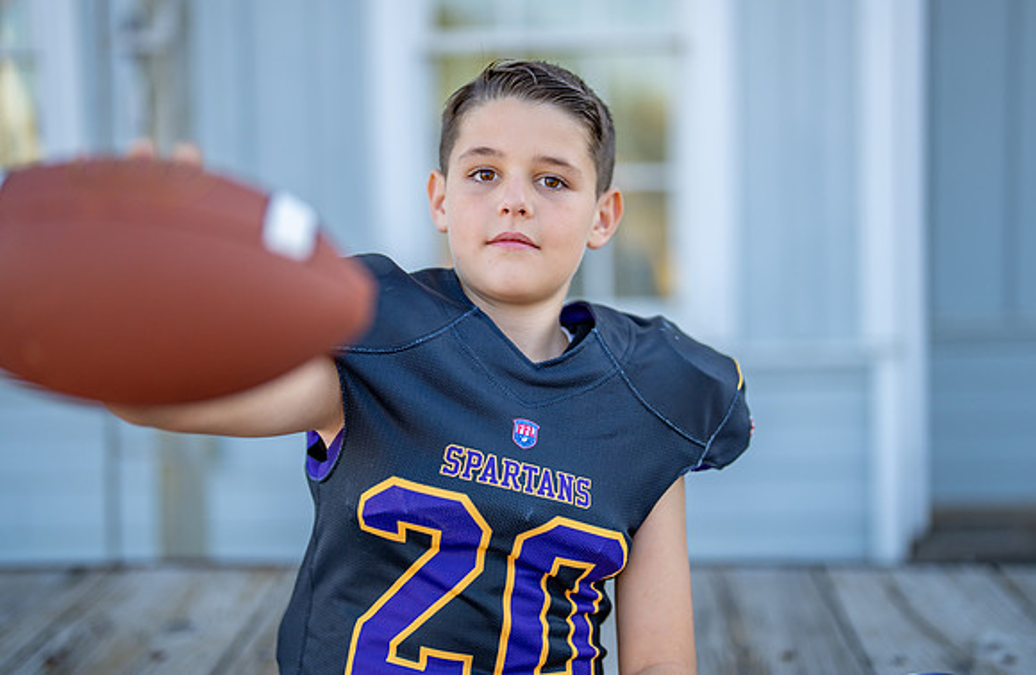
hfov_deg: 36.7
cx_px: 529
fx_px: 1564
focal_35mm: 55
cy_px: 309
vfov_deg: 24.4
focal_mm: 50
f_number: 1.2
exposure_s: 1/2000
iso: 100
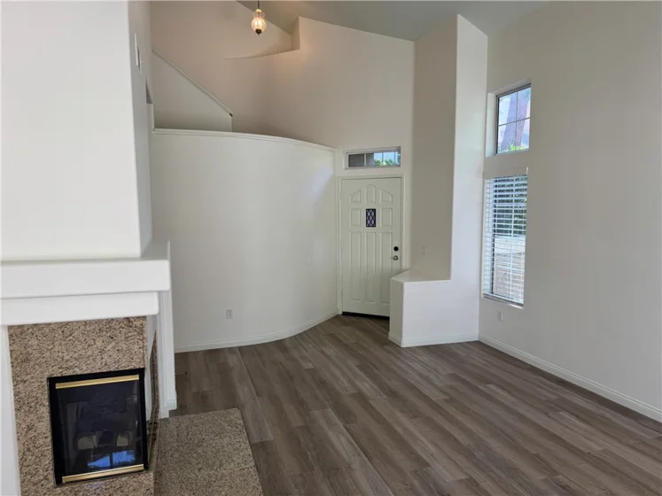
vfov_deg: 56.8
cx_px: 331
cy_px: 248
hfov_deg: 71.6
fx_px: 459
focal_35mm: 24
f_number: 1.78
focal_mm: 6.76
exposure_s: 1/120
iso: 80
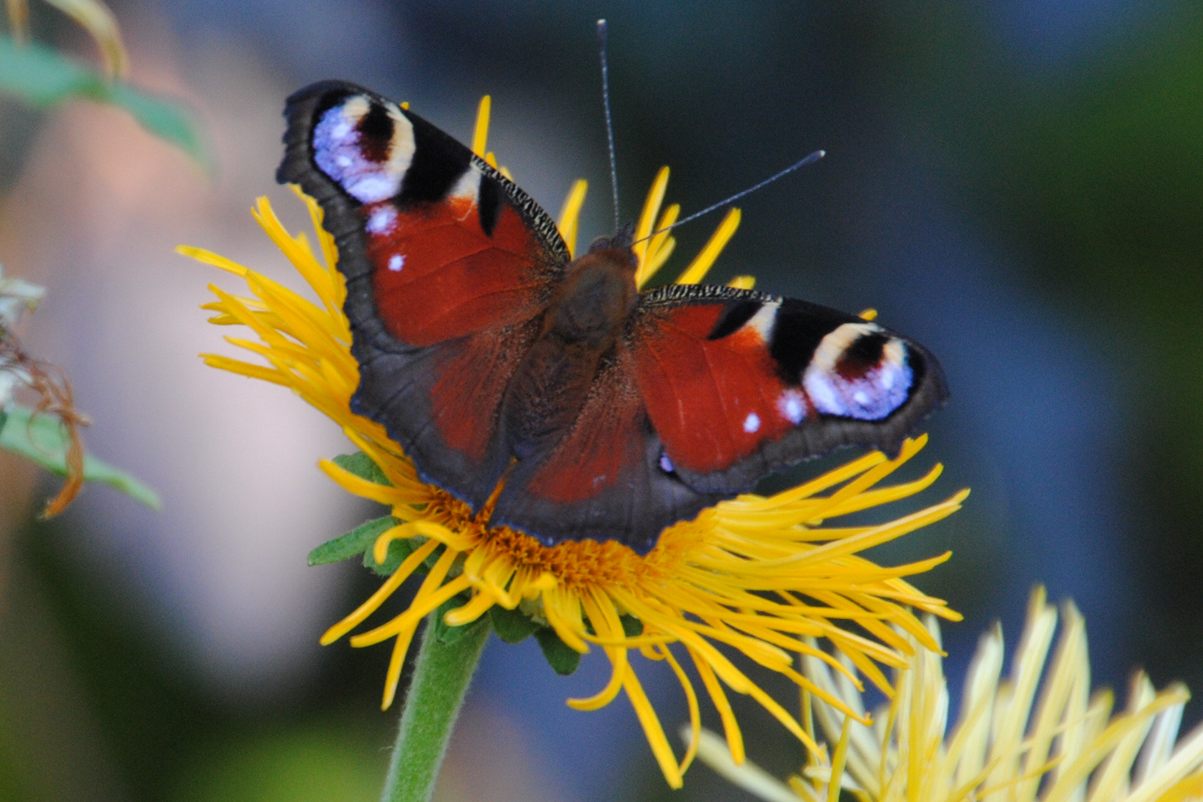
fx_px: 13533
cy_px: 401
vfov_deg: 3.4
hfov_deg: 5.1
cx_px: 602
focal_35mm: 405
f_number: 6.3
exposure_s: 1/100
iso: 400
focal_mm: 270
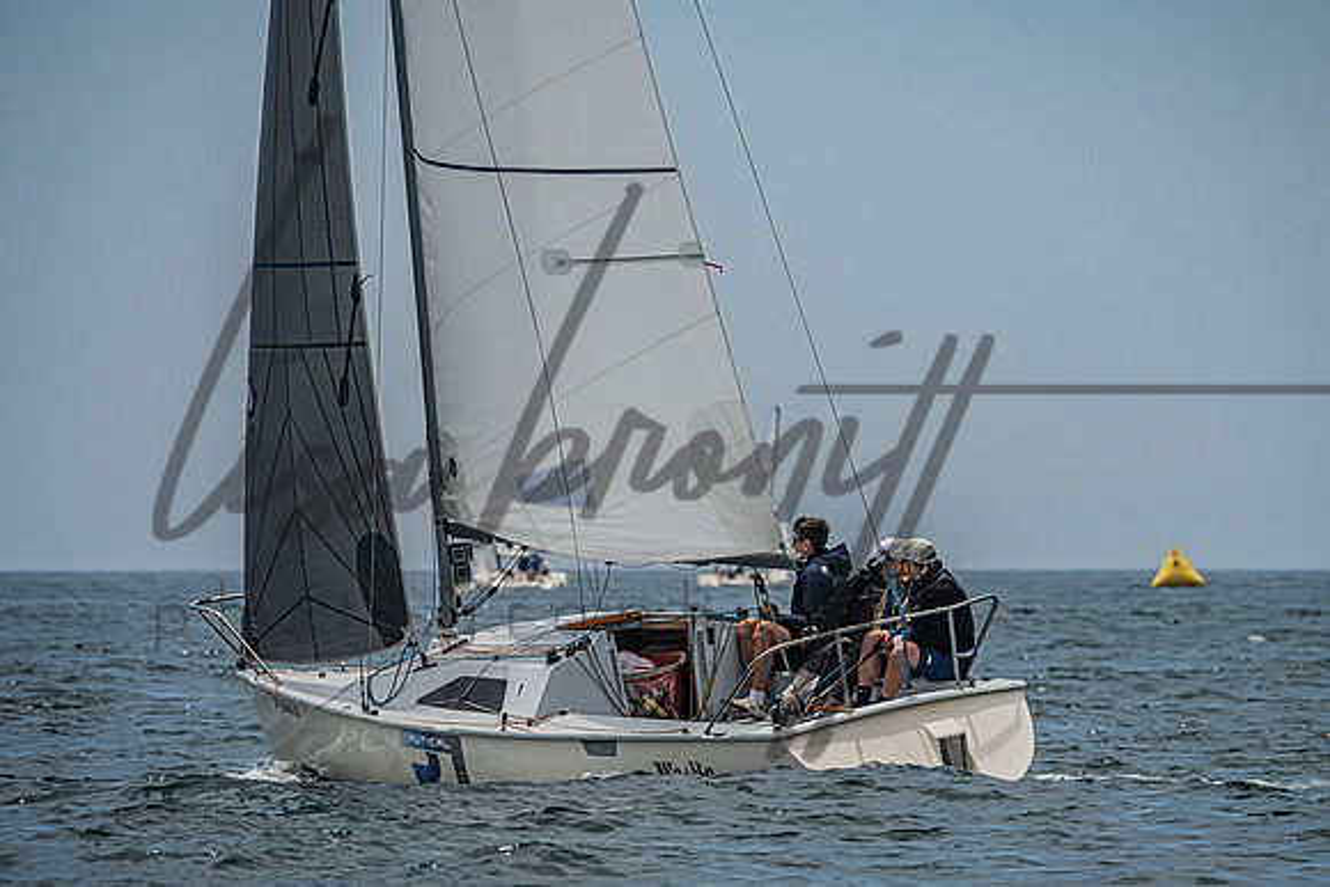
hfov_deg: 5.5
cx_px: 698
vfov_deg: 3.7
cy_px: 580
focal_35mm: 374
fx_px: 13813
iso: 500
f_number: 8
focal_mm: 280
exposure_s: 1/4000
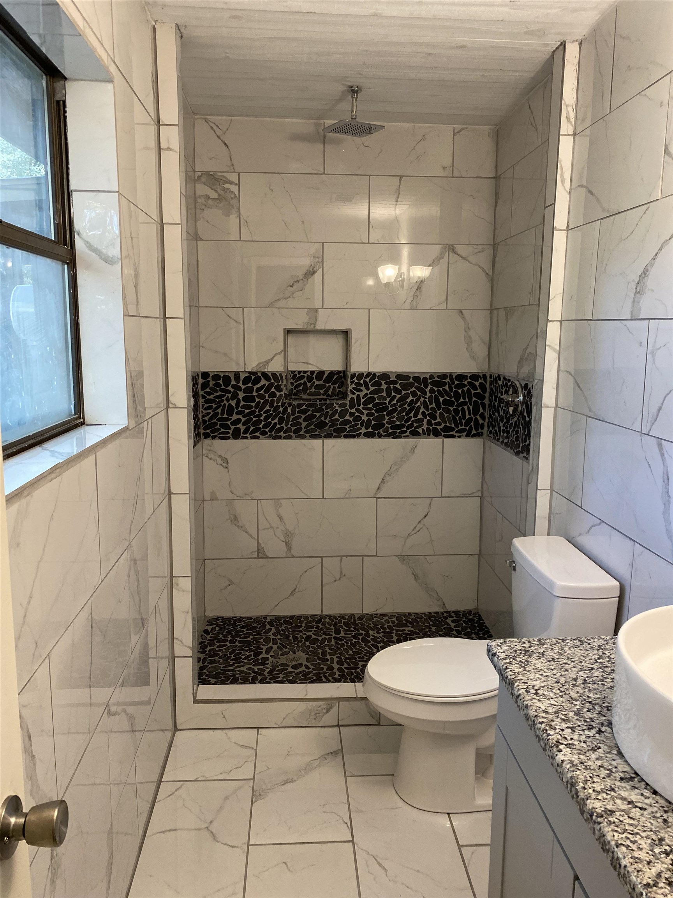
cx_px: 336
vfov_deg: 67.3
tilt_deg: -8.9
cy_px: 449
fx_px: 674
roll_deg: +0.0
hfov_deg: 53.1
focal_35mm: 26
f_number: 1.8
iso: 200
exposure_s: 1/60
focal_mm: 4.25
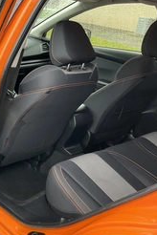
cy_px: 130
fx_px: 321
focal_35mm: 49
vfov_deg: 40.3
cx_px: -23
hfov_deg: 25.2
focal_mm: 3
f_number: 1.8
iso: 64
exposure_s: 1/92
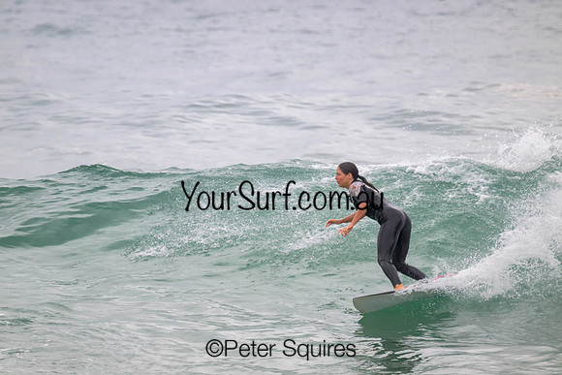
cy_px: 188
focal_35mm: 800
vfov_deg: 1.7
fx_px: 12491
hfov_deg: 2.6
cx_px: 281
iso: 1250
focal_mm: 800
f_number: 11
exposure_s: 1/2000
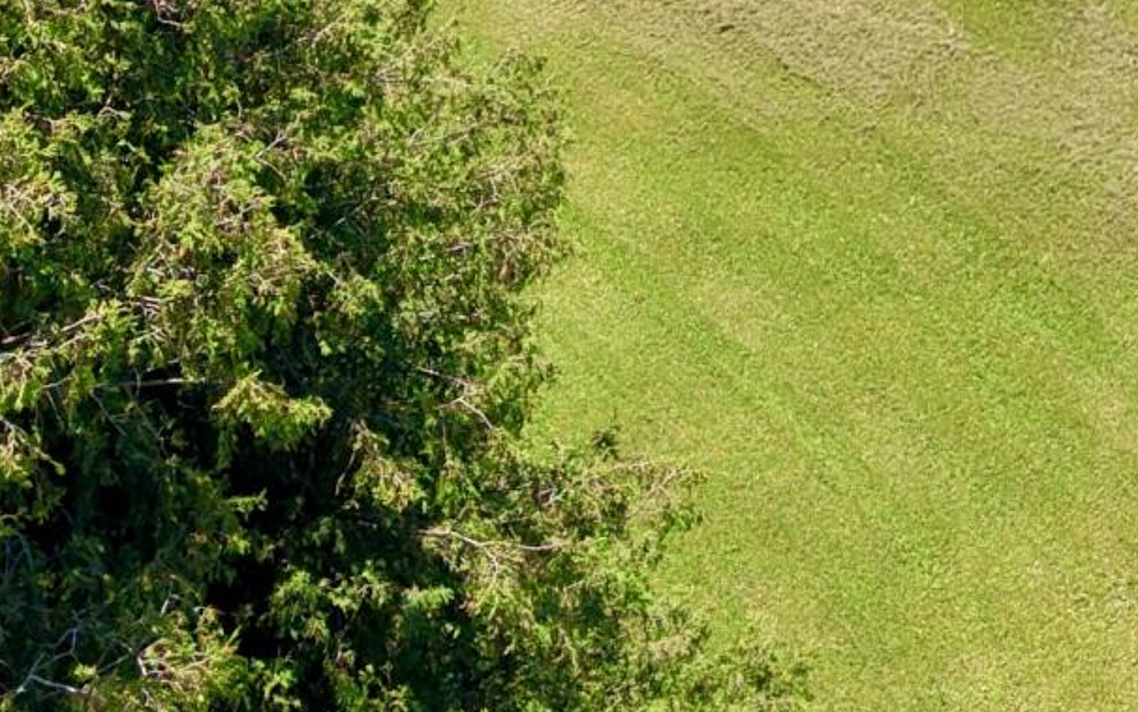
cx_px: 1277
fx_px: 3909
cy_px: -1386
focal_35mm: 126
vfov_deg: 8.7
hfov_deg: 16.1
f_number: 1.8
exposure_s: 1/3200
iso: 400
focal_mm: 8.67
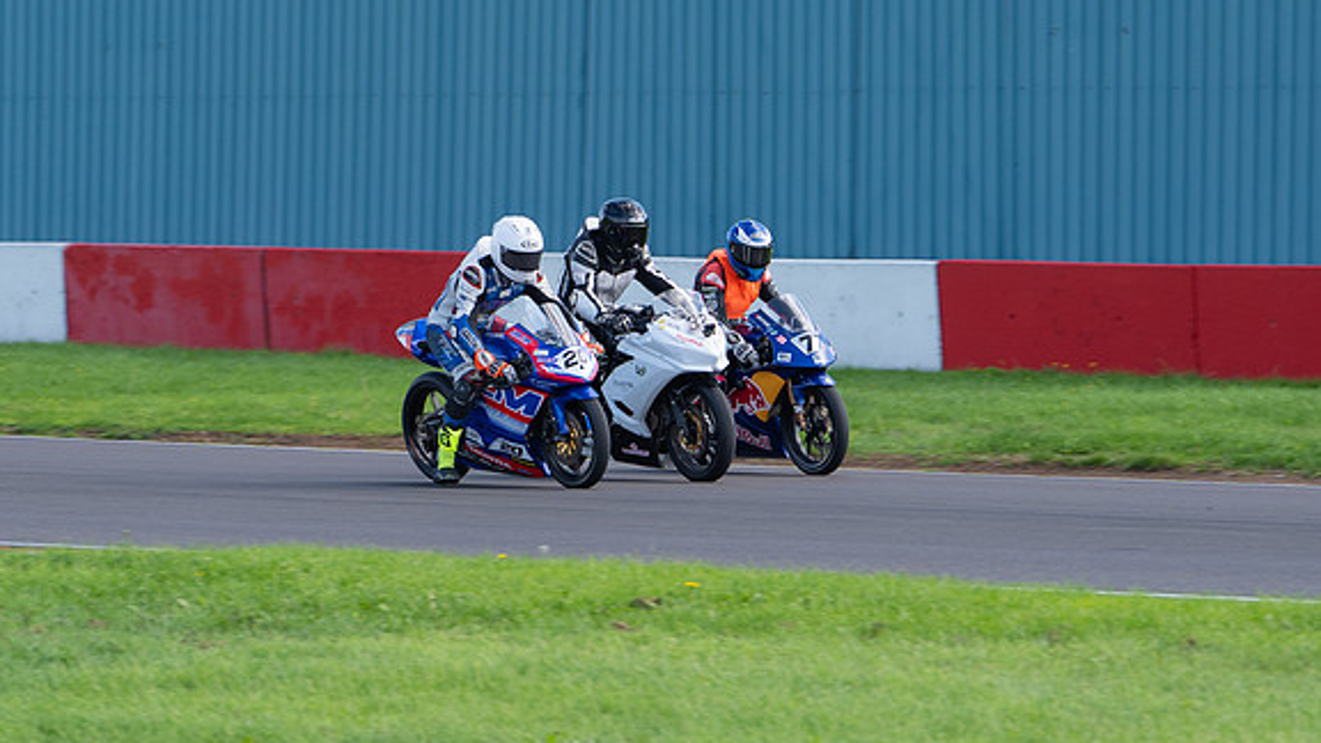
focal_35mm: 273
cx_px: 520
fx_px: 9563
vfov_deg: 4.4
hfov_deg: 7.9
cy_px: 374
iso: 320
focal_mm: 151
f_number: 5
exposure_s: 1/500
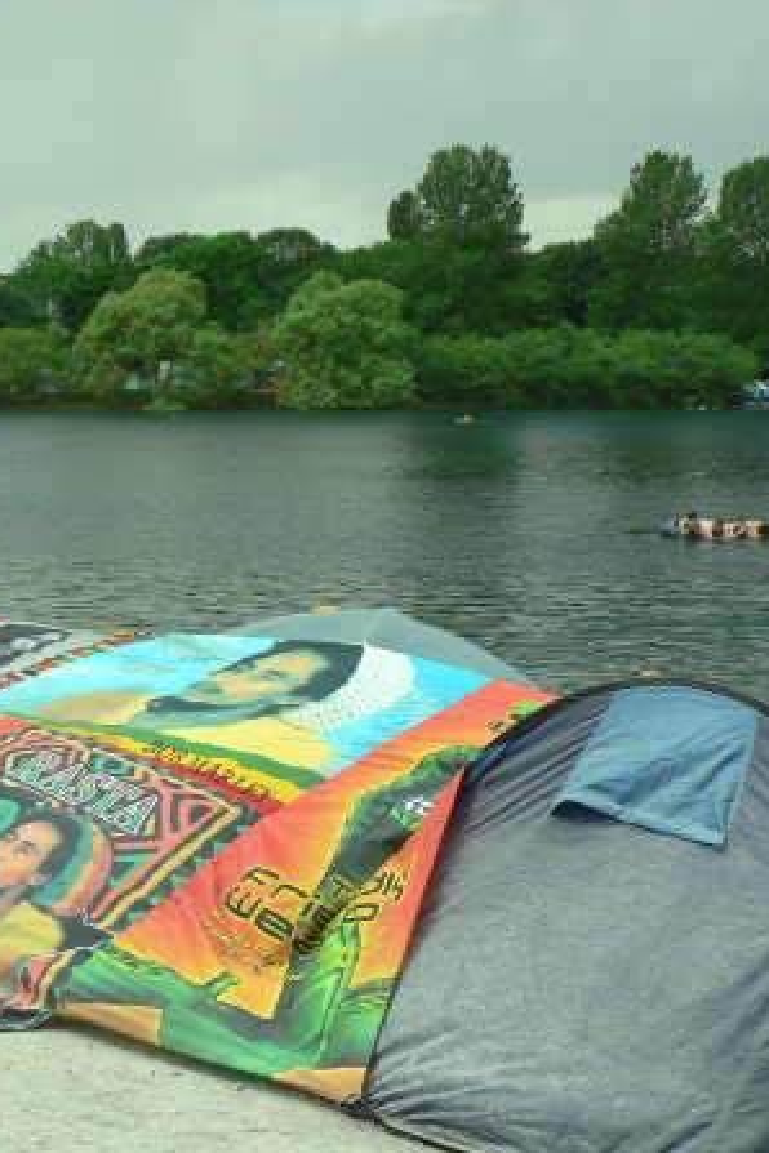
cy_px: 578
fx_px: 2595
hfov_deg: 16.6
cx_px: 41
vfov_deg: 25.1
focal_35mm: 81
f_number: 4
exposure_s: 1/250
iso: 64
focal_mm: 9.9
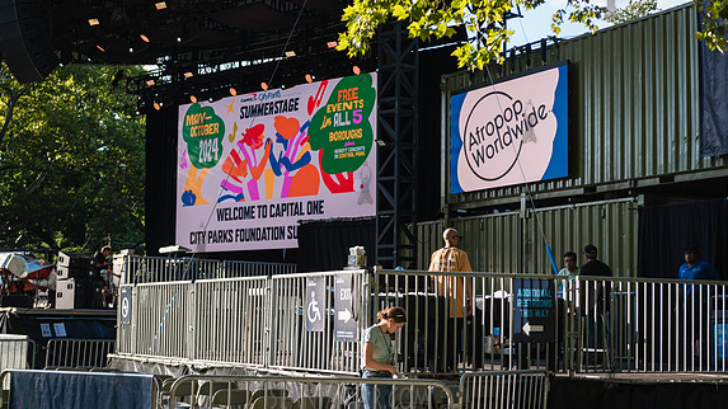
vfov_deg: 17.2
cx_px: 365
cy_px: 182
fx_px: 1351
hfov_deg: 30.2
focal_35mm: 70
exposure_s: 1/1600
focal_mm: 66
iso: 500
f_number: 3.5
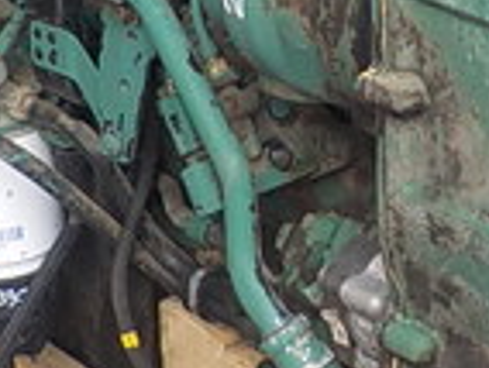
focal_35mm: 135
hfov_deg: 14.5
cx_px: 358
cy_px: -93
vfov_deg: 10.8
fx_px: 1910
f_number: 3.3
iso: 125
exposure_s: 1/40
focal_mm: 4.1
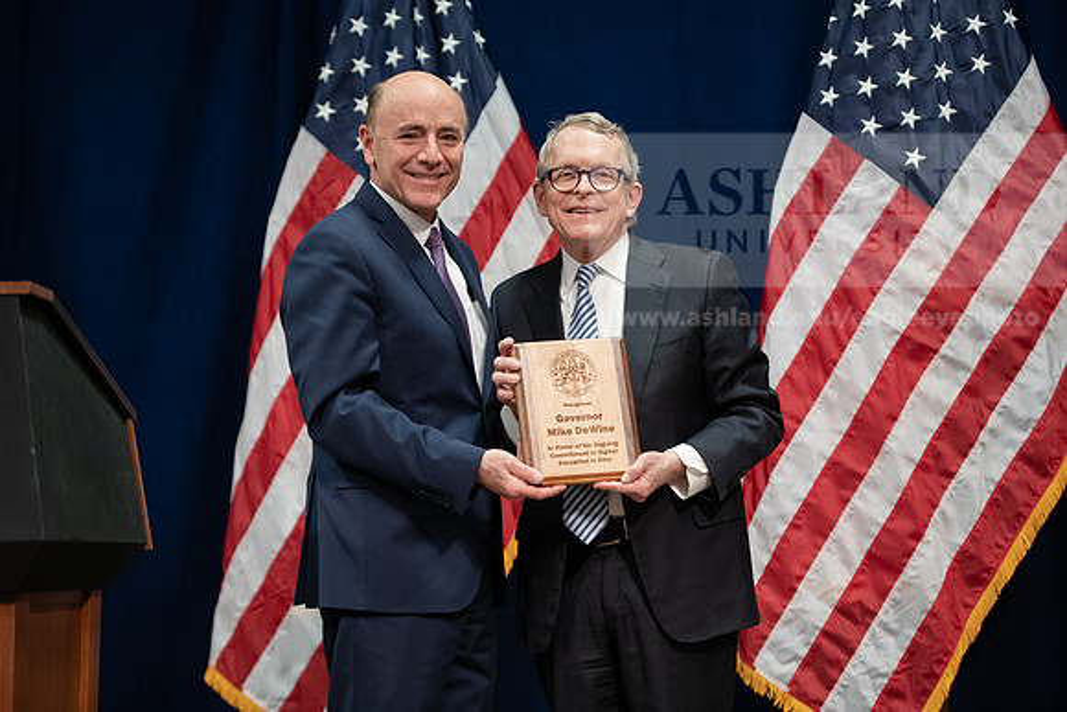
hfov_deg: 23.6
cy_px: 356
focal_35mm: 86
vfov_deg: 15.9
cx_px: 534
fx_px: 2549
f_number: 3.2
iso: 2000
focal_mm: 86
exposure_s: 1/200
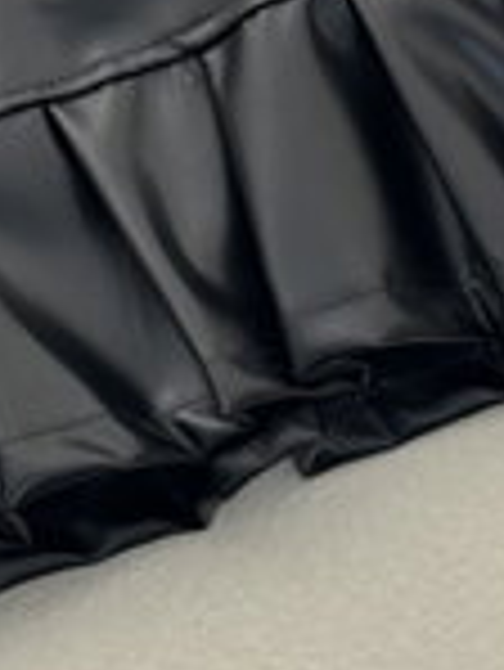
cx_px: 423
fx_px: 3334
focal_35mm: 172
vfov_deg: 11.2
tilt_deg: -74.2
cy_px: -200
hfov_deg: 8.6
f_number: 1.78
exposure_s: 1/172
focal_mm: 6.76
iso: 80
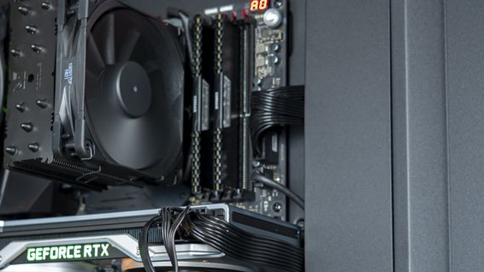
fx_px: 1232
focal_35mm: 96
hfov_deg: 22.2
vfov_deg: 12.6
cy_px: 185
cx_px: 191
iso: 250
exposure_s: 1/10
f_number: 2.8
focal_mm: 27
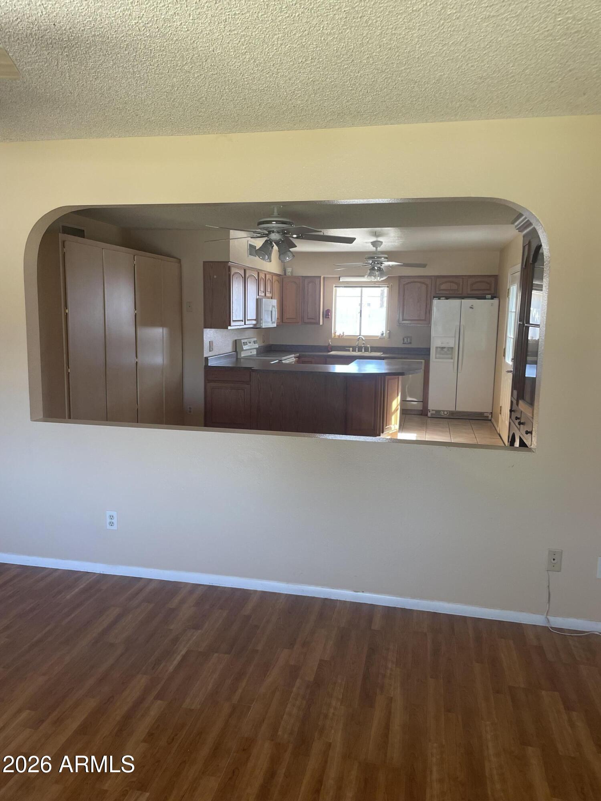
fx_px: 602
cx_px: 300
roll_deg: -1.1
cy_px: 400
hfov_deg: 53.1
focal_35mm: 26
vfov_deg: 67.3
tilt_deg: -6.9
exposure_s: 1/121
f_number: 1.6
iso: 125
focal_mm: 4.2
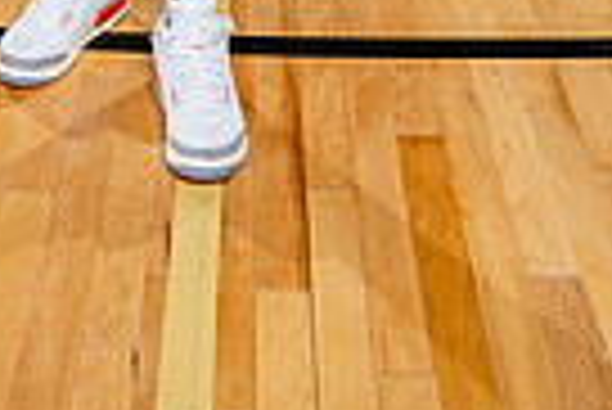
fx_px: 1293
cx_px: 171
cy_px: -568
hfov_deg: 26.4
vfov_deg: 13.4
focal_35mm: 76
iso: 200
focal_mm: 23
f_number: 5.6
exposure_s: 1/250
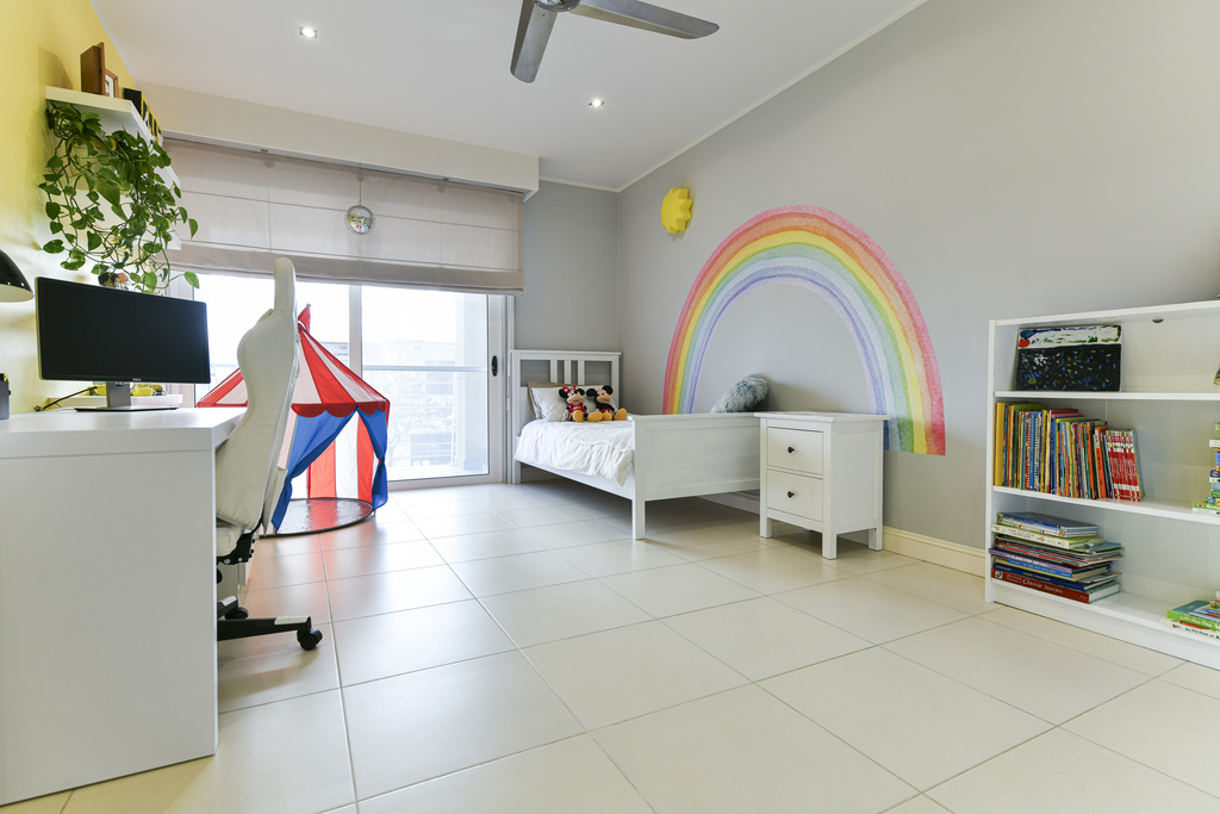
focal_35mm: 18
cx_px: 610
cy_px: 407
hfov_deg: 90.0
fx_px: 610
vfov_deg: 67.4
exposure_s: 1/30
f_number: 7.1
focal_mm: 18
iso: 200
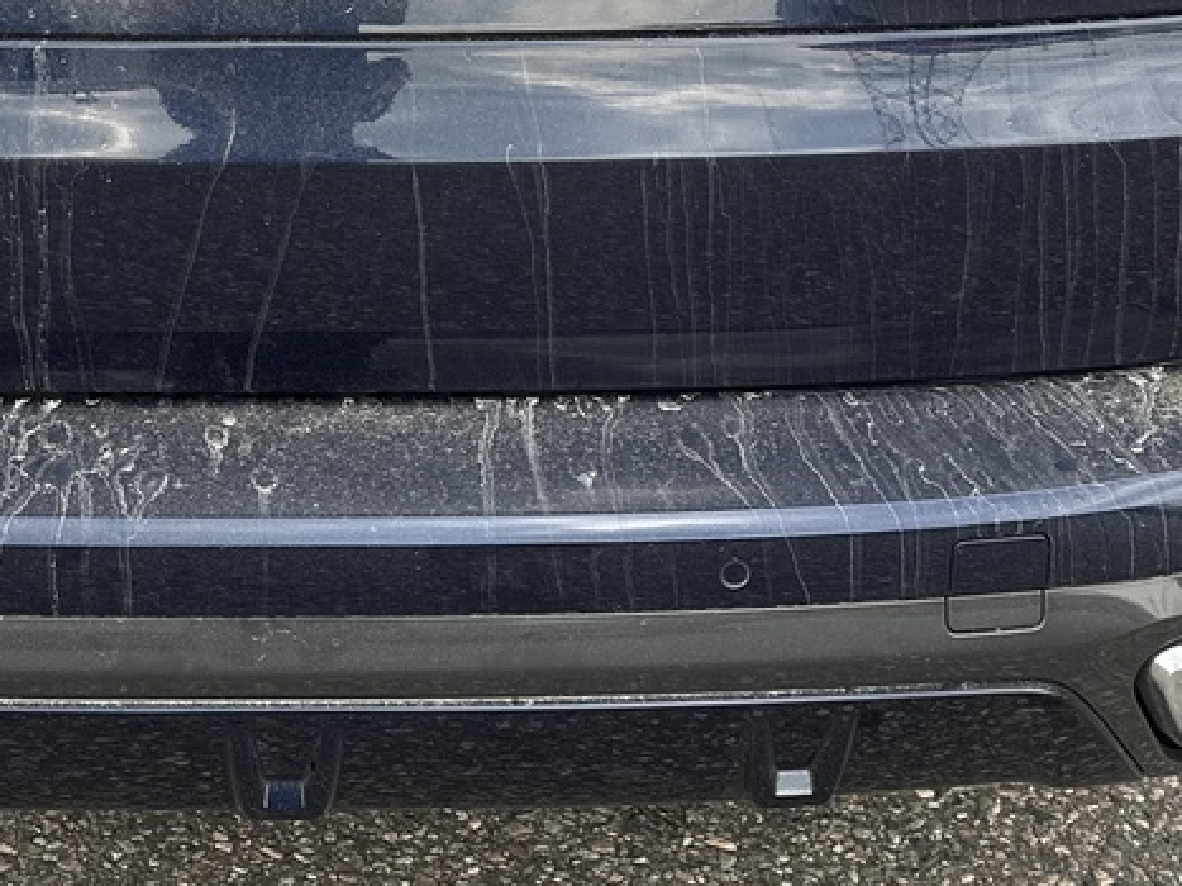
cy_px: -187
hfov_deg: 26.0
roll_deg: +0.2
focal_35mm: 74
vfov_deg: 18.8
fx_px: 2526
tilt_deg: -10.8
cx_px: 281
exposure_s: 1/654
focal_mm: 6.86
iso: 80
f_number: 1.78
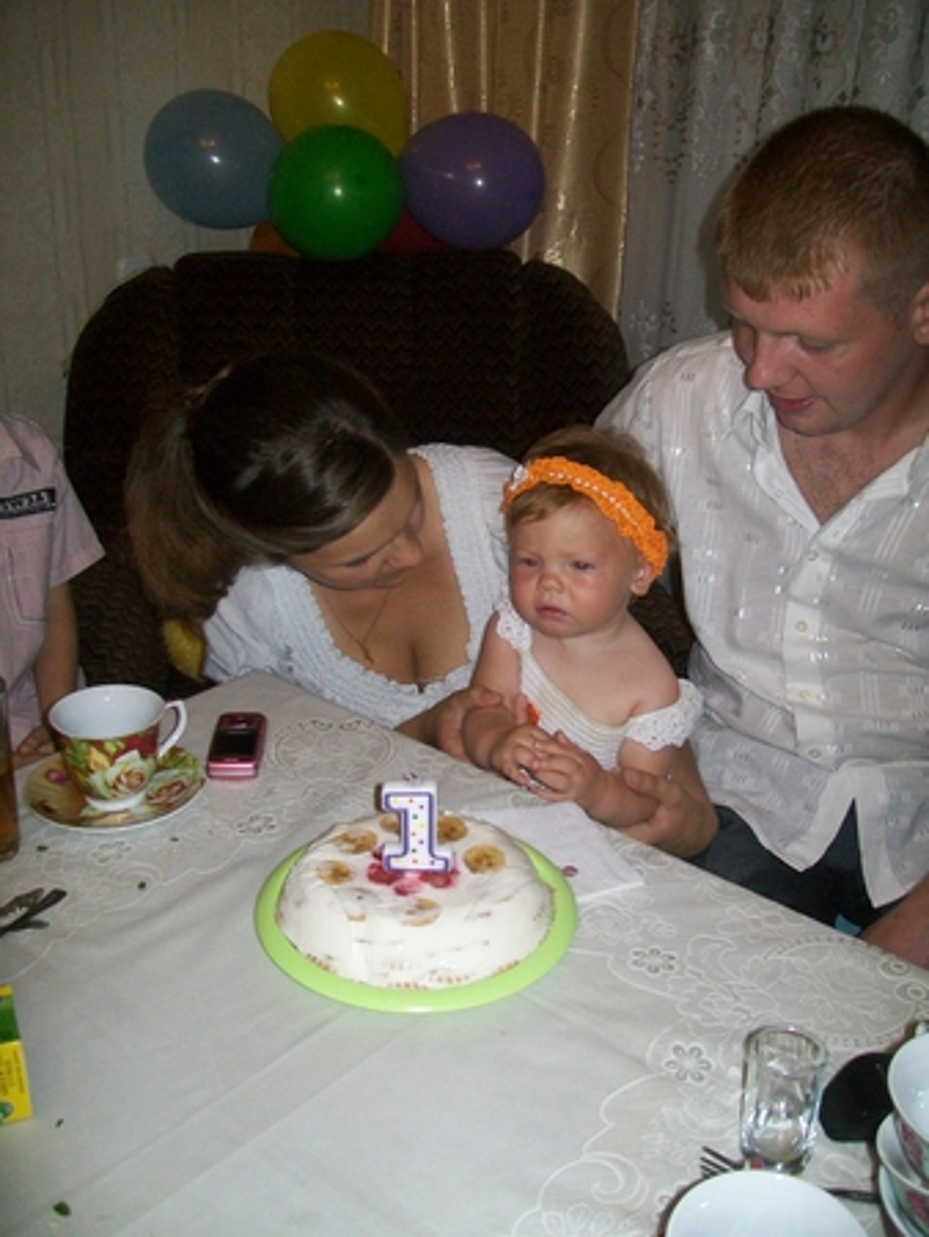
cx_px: 464
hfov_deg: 41.8
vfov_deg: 53.9
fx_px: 1215
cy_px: 618
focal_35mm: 34
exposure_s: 1/60
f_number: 2.7
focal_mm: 6.1
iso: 160
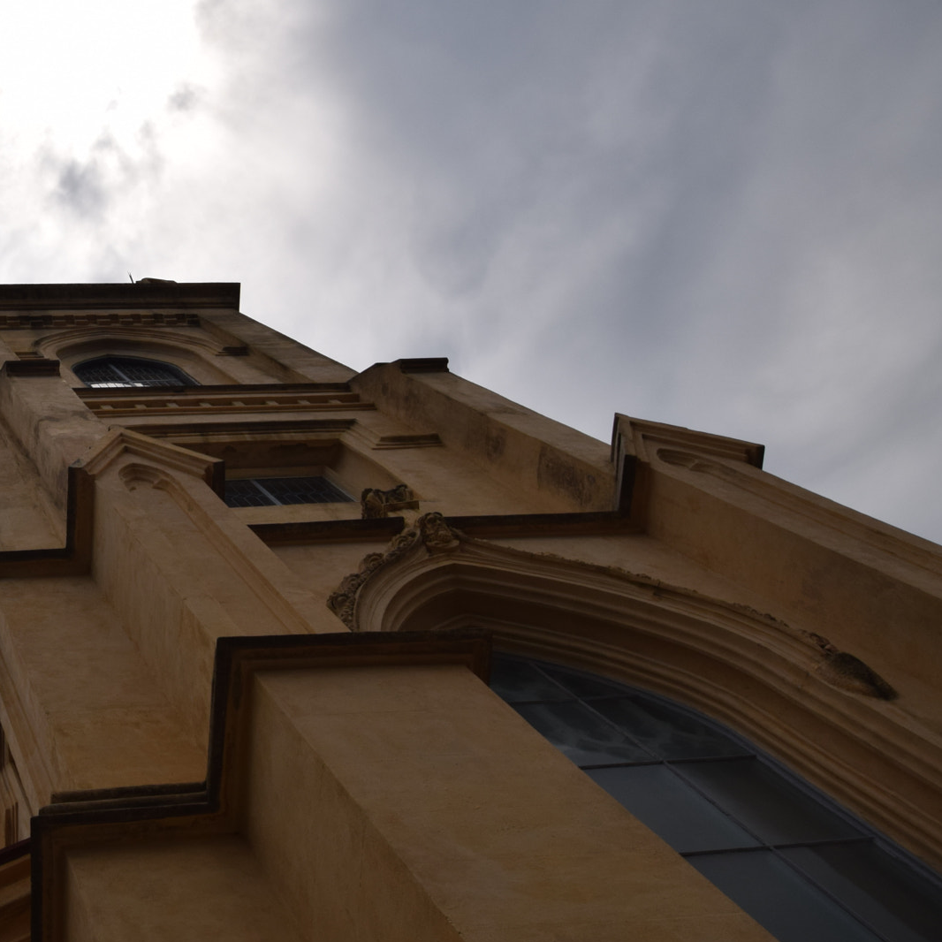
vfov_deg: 34.5
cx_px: 56
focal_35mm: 49
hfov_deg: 32.5
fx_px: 1509
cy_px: 370
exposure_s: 1/800
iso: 200
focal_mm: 20
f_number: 14
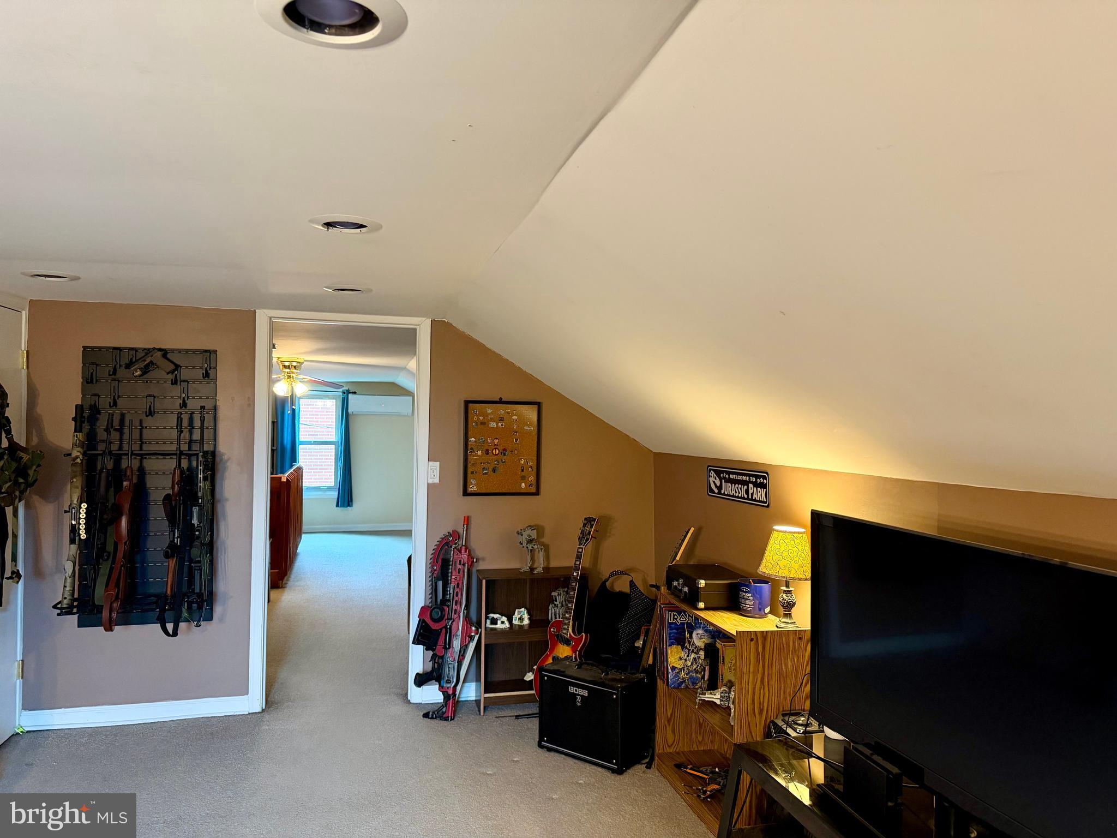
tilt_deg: +0.2
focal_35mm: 24
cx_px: 558
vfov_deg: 56.8
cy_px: 419
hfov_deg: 71.6
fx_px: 774
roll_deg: -0.1
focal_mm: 6.76
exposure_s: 1/60
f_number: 1.78
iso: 500
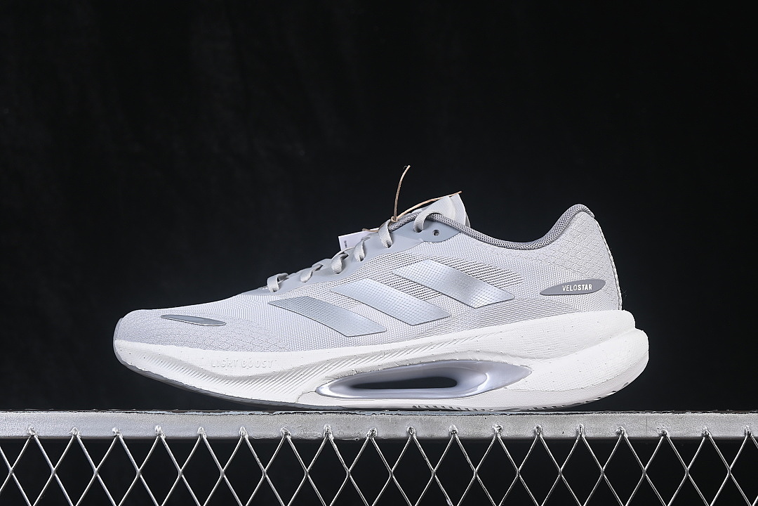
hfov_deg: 27.0
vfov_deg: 18.2
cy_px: 253
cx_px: 379
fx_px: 1579
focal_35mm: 75
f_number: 8
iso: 160
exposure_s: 1/80
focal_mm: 50
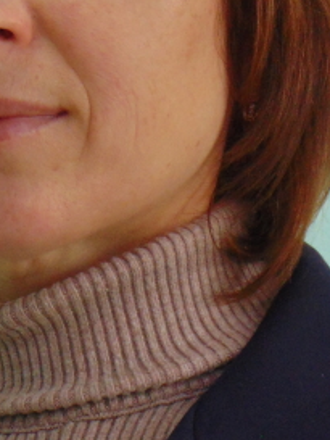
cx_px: 74
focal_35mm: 208
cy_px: 201
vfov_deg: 9.5
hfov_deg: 7.1
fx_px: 2642
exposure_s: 1/30
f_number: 3.7
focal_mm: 12.8
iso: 200
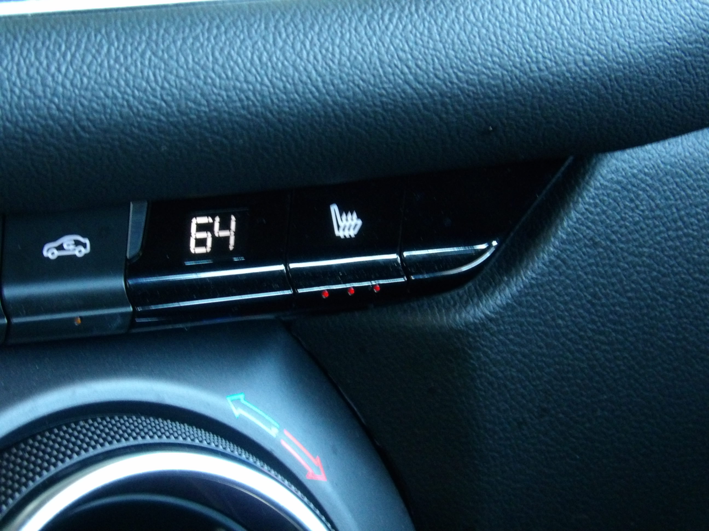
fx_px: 3461
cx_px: 354
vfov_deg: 8.8
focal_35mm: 169
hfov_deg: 11.7
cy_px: 266
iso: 800
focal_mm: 30.2
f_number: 4.4
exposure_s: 1/11
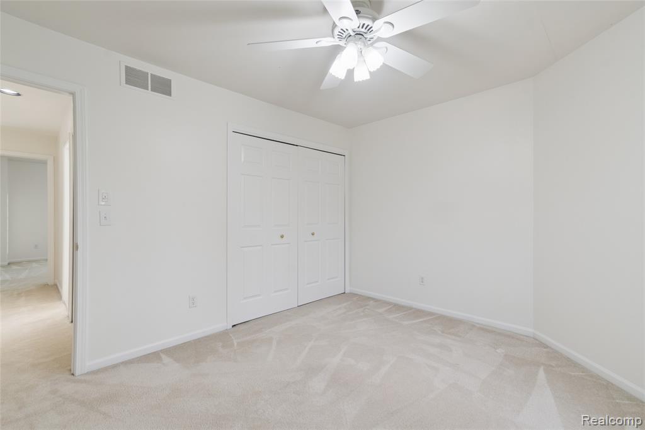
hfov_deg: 100.4
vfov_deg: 77.3
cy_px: 215
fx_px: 269
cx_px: 322
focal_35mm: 15
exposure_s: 1/50
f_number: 8
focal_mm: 10
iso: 400
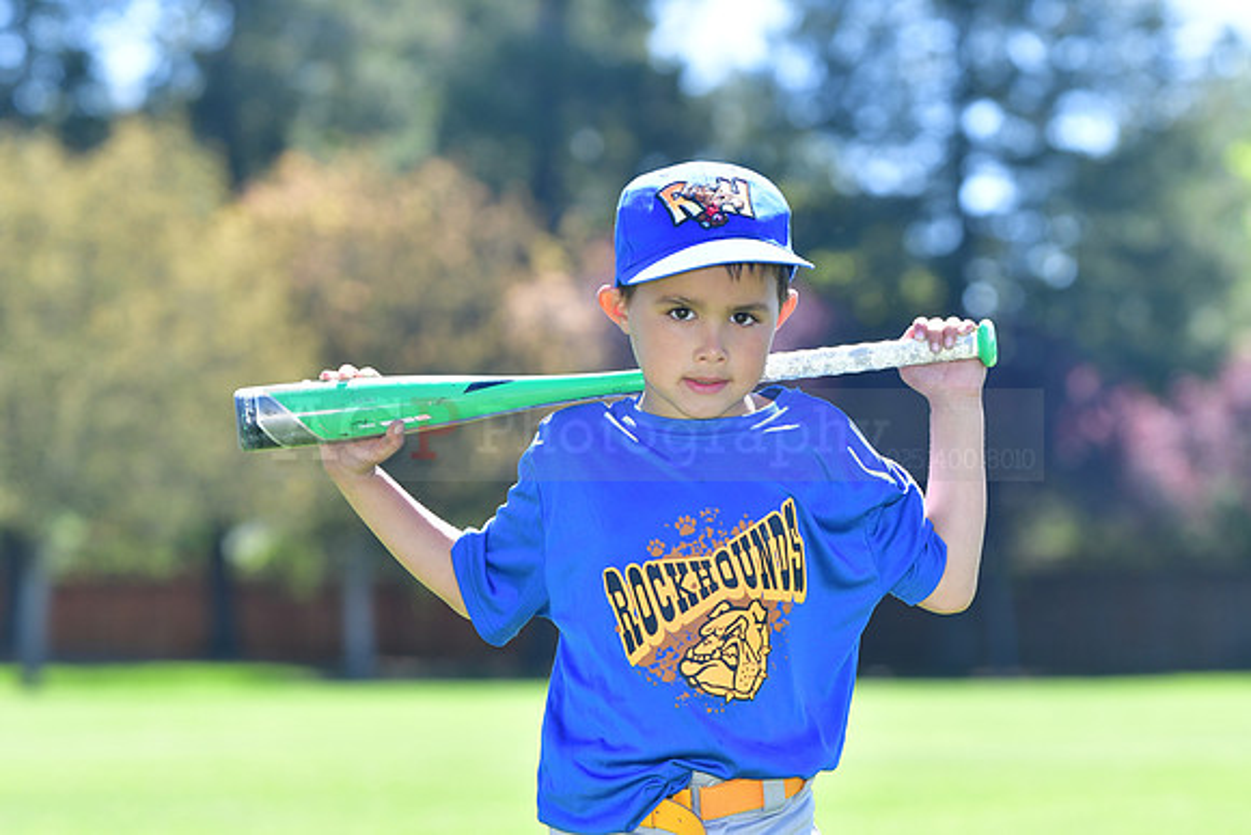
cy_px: 418
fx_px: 6256
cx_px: 626
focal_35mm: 180
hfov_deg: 11.4
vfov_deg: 7.6
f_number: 4.5
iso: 400
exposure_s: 1/1000
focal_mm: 120
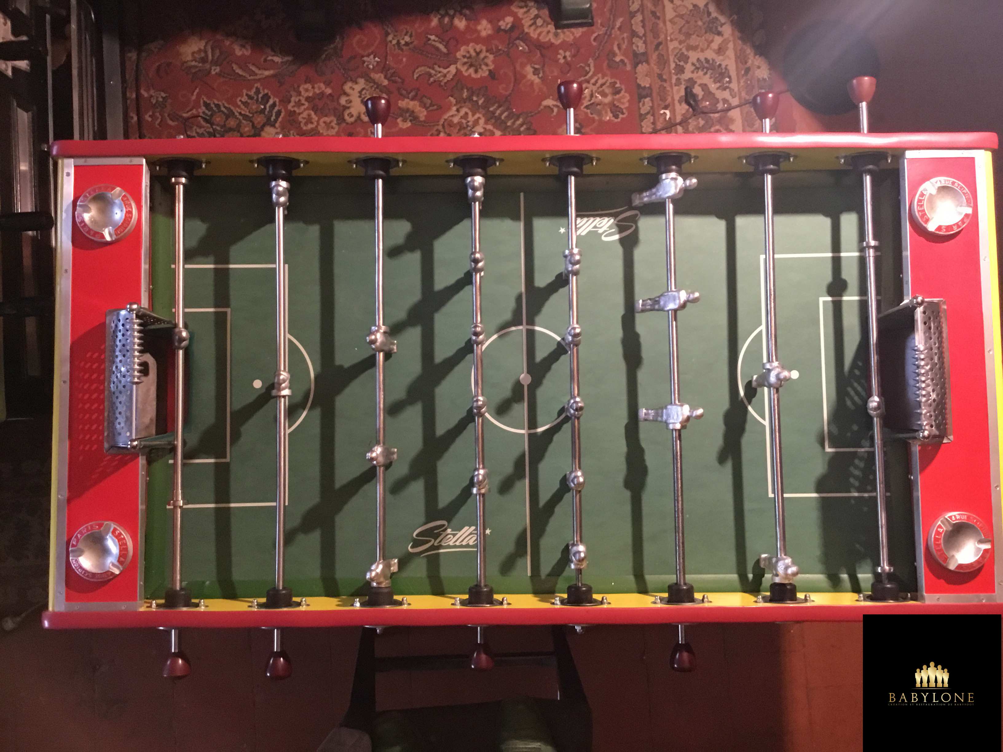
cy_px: 376
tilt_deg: -86.0
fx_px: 898
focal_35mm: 31
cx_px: 502
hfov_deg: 58.4
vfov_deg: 45.4
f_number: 2.4
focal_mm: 3.3
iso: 250
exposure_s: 1/33
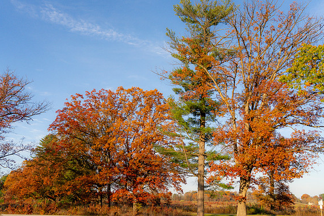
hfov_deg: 55.8
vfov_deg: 38.9
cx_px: 165
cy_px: 107
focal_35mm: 34
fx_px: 306
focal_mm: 33
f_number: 4
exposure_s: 1/3200
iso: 1000
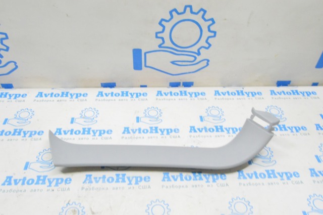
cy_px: 108
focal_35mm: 33
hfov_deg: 57.3
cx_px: 162
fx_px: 296
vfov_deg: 39.9
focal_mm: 22
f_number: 20
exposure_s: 1/15
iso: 6400
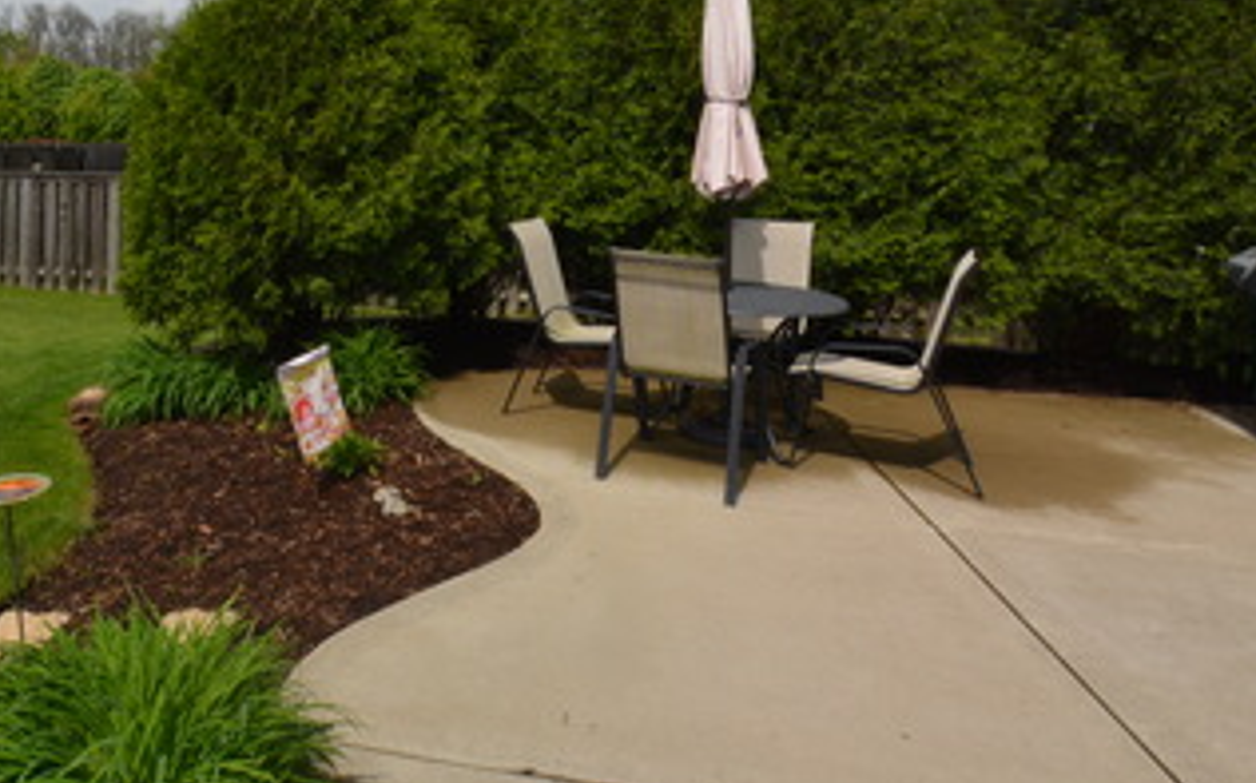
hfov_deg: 56.0
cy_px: 40
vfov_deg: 37.2
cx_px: 219
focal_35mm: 31
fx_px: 1060
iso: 100
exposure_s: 1/200
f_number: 13
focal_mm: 10
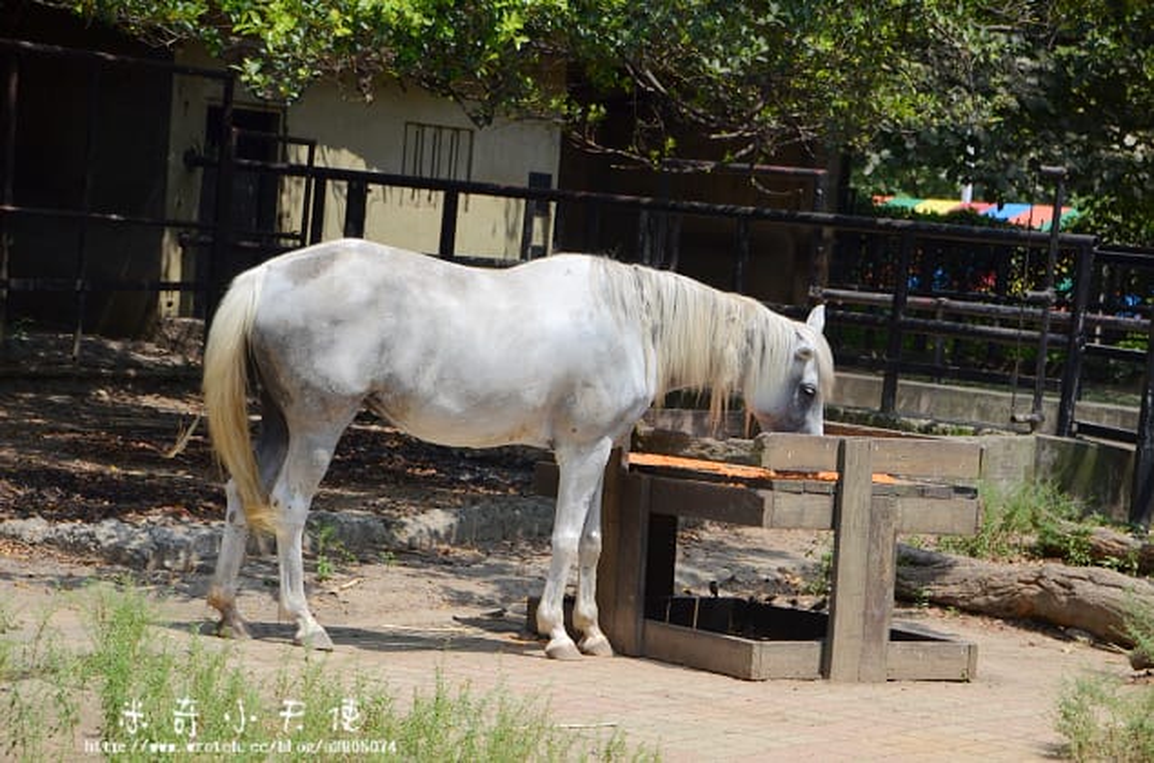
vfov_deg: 13.0
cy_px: 382
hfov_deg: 19.5
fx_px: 3357
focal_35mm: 105
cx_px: 577
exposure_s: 1/4000
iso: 800
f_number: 5.3
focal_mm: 70
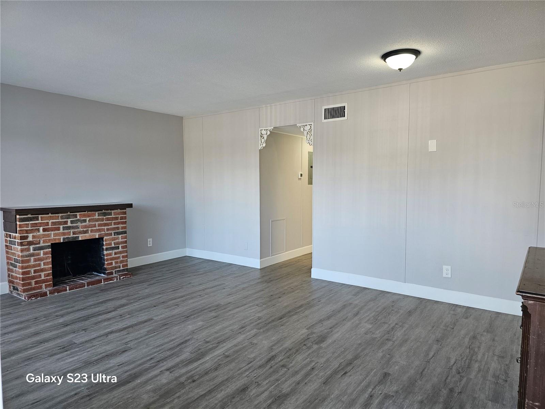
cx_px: 272
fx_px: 362
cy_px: 204
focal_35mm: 23
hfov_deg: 73.9
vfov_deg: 58.9
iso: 125
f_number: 1.7
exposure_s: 1/120
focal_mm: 6.3
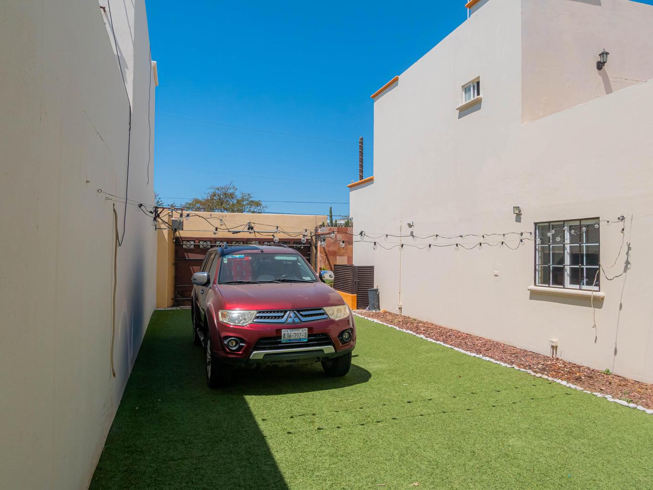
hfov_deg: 67.3
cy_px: 245
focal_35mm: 26
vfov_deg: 53.1
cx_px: 326
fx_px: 491
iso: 200
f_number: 9
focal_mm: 13
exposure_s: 1/800
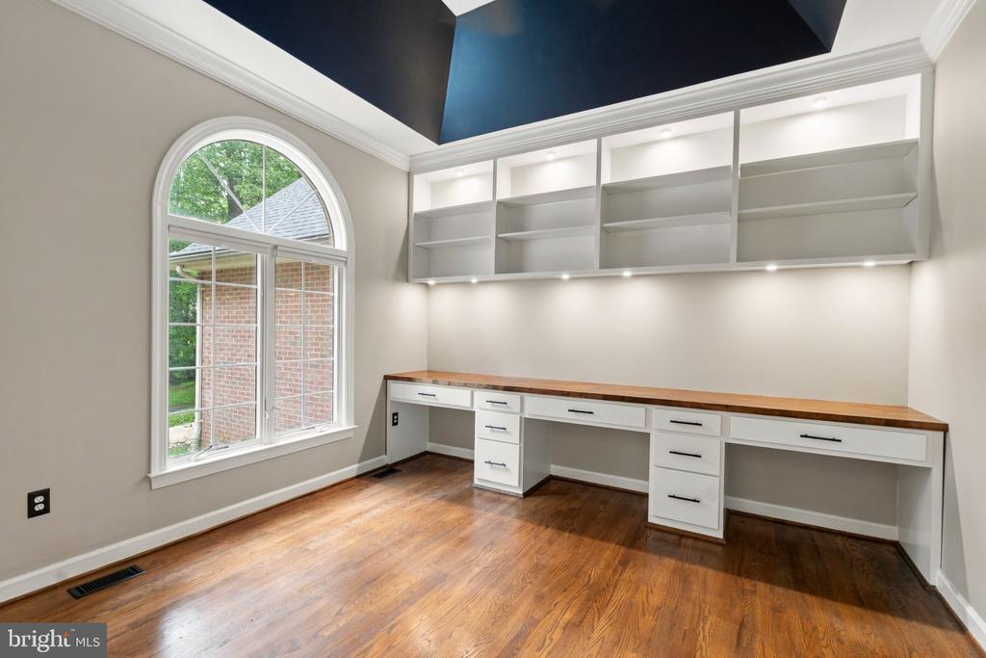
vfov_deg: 73.8
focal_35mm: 16
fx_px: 438
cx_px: 493
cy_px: 329
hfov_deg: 96.7
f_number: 5
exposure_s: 1/200
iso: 800
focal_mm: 16
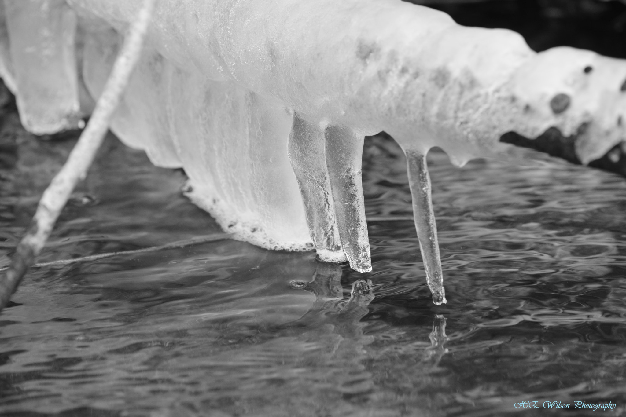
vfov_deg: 5.9
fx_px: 4042
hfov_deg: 8.9
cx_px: 313
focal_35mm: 232
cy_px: 208
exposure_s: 1/320
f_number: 8
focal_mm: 155
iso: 800
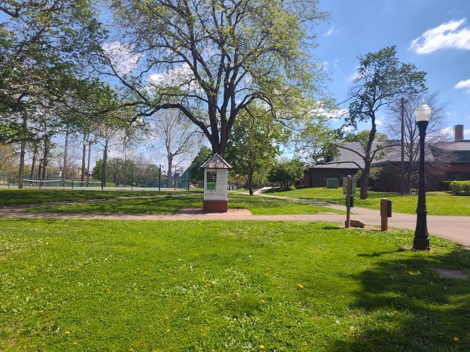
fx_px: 312
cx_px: 235
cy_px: 176
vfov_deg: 58.9
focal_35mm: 23
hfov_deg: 73.9
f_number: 1.8
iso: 100
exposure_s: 1/1648
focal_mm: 5.56
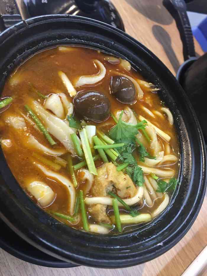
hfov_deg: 48.2
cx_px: 104
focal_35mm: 29
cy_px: 138
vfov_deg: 61.7
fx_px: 231
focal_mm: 4.15
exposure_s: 1/17
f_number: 2.2
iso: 80
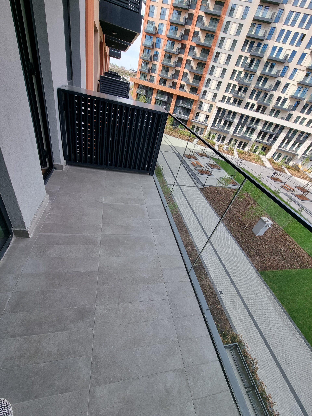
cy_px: 208
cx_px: 156
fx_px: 156
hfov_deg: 89.9
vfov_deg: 106.2
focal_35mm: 13
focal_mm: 2.2
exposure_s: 1/602
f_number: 2.2
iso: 50
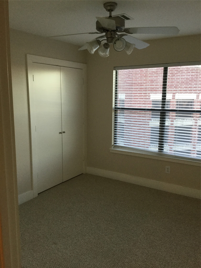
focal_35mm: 31
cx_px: 100
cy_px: 134
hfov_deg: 45.4
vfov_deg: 58.4
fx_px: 240
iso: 40
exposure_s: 1/30
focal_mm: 3.3
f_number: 2.4
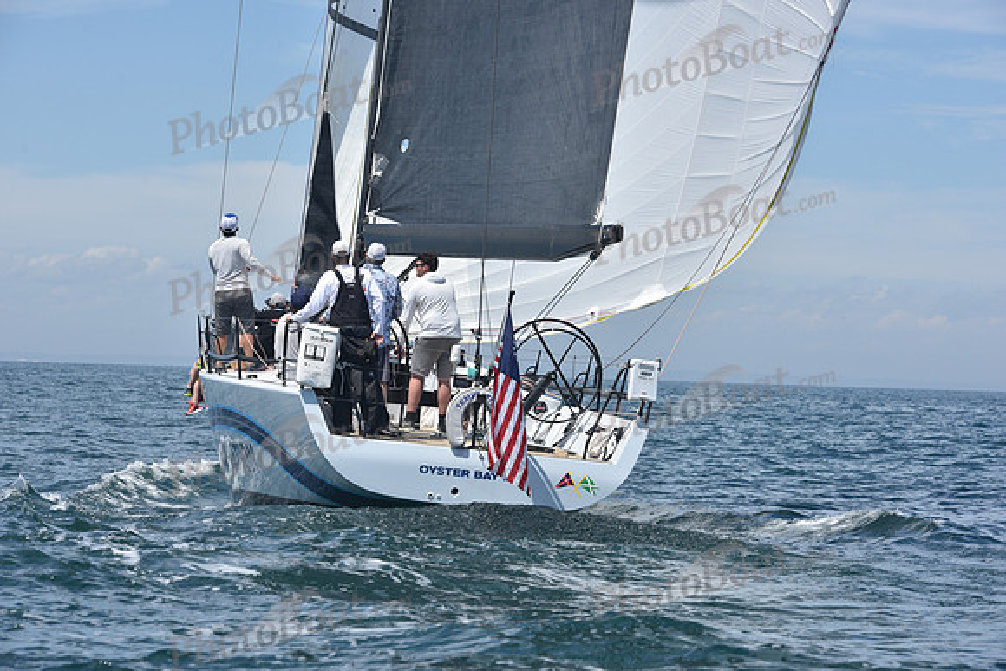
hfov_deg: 17.1
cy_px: 336
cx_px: 503
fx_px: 3354
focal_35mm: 120
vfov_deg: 11.4
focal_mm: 120
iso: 250
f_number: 10
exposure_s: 1/800
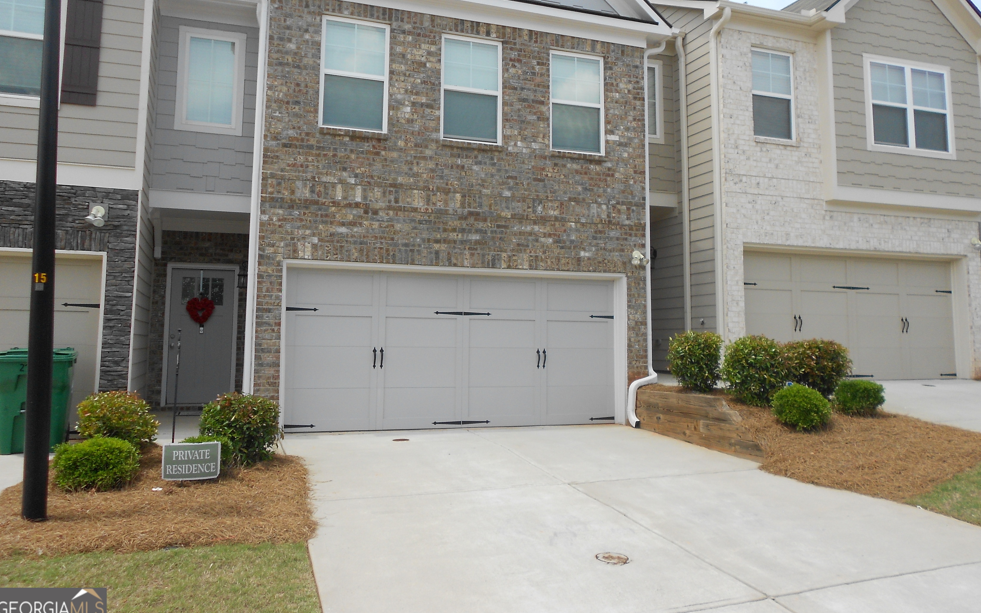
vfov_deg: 44.4
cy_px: 251
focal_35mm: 28
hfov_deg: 66.5
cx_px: 493
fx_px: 749
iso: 80
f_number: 3.2
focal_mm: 4.6
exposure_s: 1/500
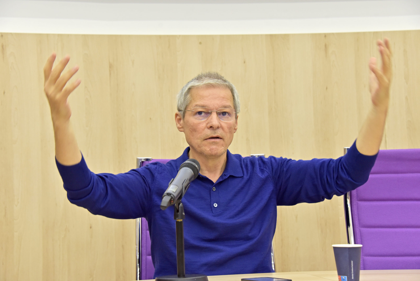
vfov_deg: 16.7
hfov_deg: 24.8
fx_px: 957
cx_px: 210
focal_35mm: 82
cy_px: 140
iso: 2000
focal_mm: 82
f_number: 6.3
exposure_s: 1/100
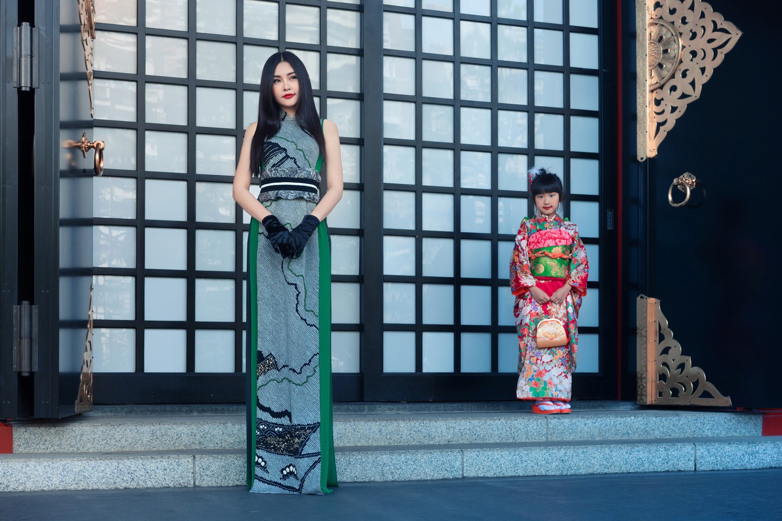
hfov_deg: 36.2
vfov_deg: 24.6
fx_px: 1195
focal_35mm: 55
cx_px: 391
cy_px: 260
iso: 200
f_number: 5.6
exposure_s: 1/100
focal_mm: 55
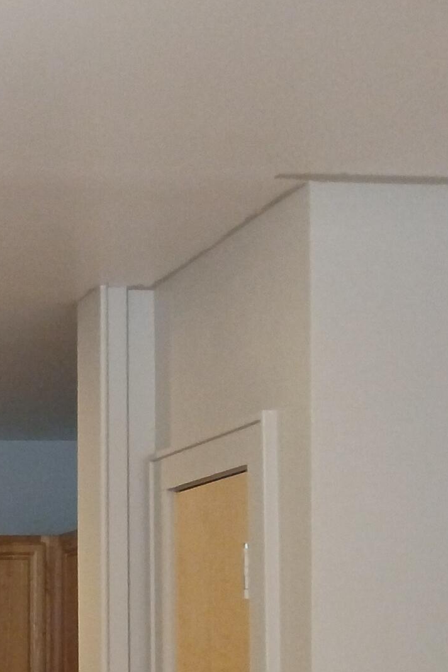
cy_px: 656
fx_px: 1418
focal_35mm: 76
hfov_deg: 15.4
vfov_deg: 25.5
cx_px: -362
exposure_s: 1/24
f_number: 1.8
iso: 250
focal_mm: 3.98
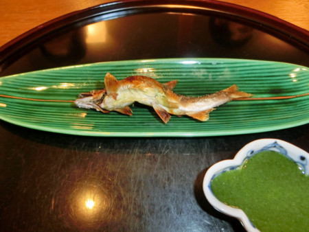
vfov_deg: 56.9
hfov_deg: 71.6
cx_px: 154
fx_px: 214
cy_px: 116
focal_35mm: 24
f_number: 3
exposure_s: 1/15
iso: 160
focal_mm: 4.24
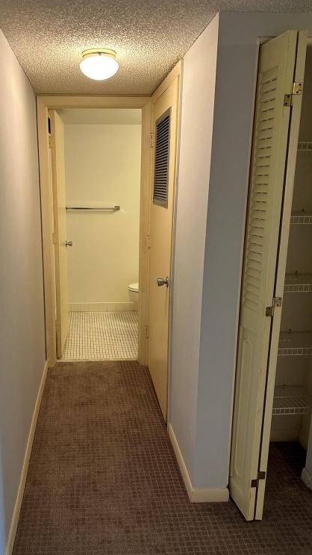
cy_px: 269
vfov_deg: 69.9
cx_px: 102
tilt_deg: -11.6
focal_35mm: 27
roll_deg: -0.5
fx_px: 397
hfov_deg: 42.2
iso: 160
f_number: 1.78
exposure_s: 1/60
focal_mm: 6.86
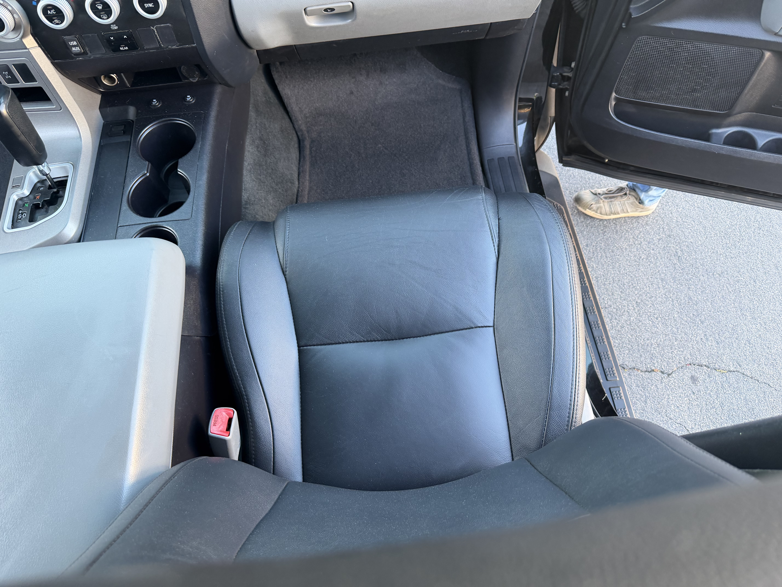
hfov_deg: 71.6
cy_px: 294
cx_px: 391
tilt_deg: -64.1
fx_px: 542
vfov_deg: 56.8
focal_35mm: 24
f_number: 1.78
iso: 200
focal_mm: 6.76
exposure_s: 1/107
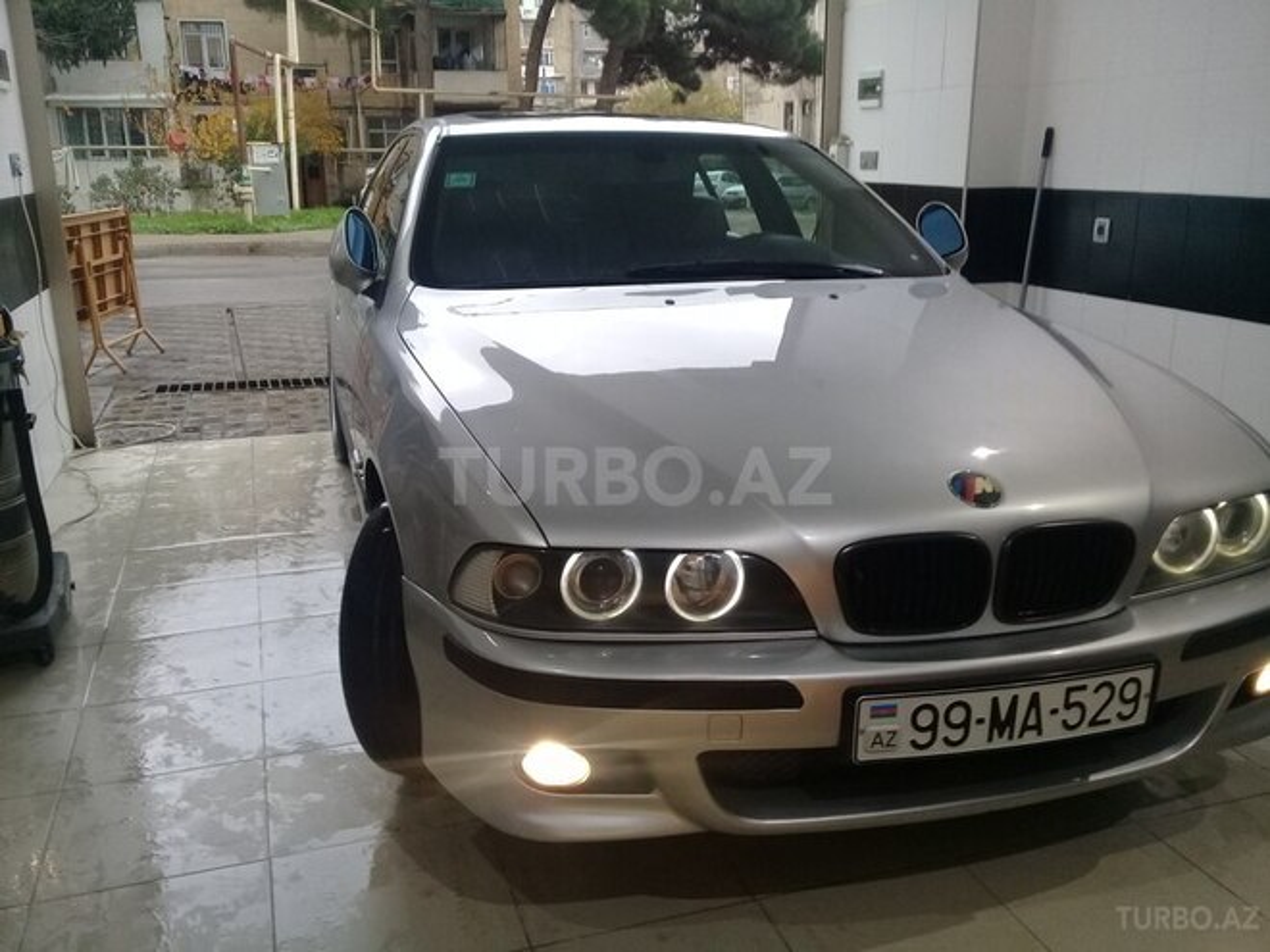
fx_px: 1137
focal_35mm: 31
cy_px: 476
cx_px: 635
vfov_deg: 45.4
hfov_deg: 58.4
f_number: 2.2
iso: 64
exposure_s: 1/33
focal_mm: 3.3
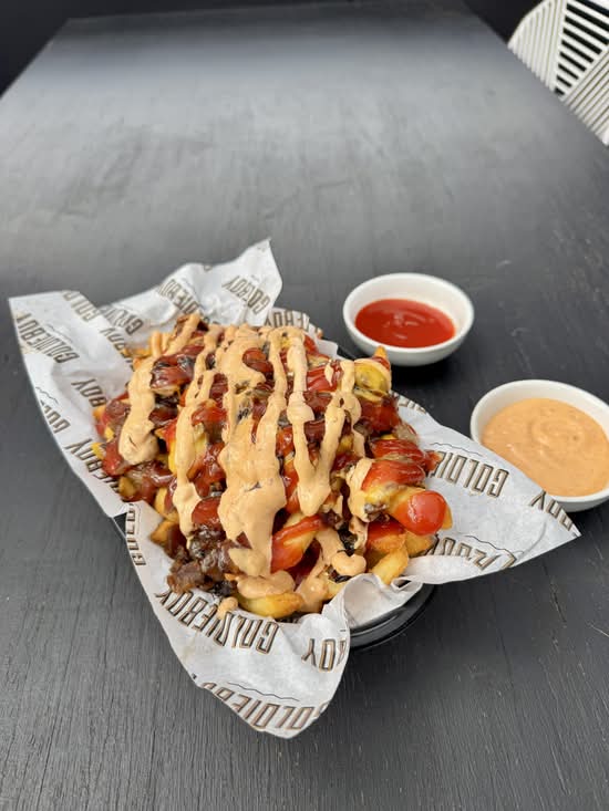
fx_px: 563
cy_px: 406
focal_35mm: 24
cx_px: 304
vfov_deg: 71.6
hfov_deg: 56.8
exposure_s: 1/765
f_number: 1.78
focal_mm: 6.76
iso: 80
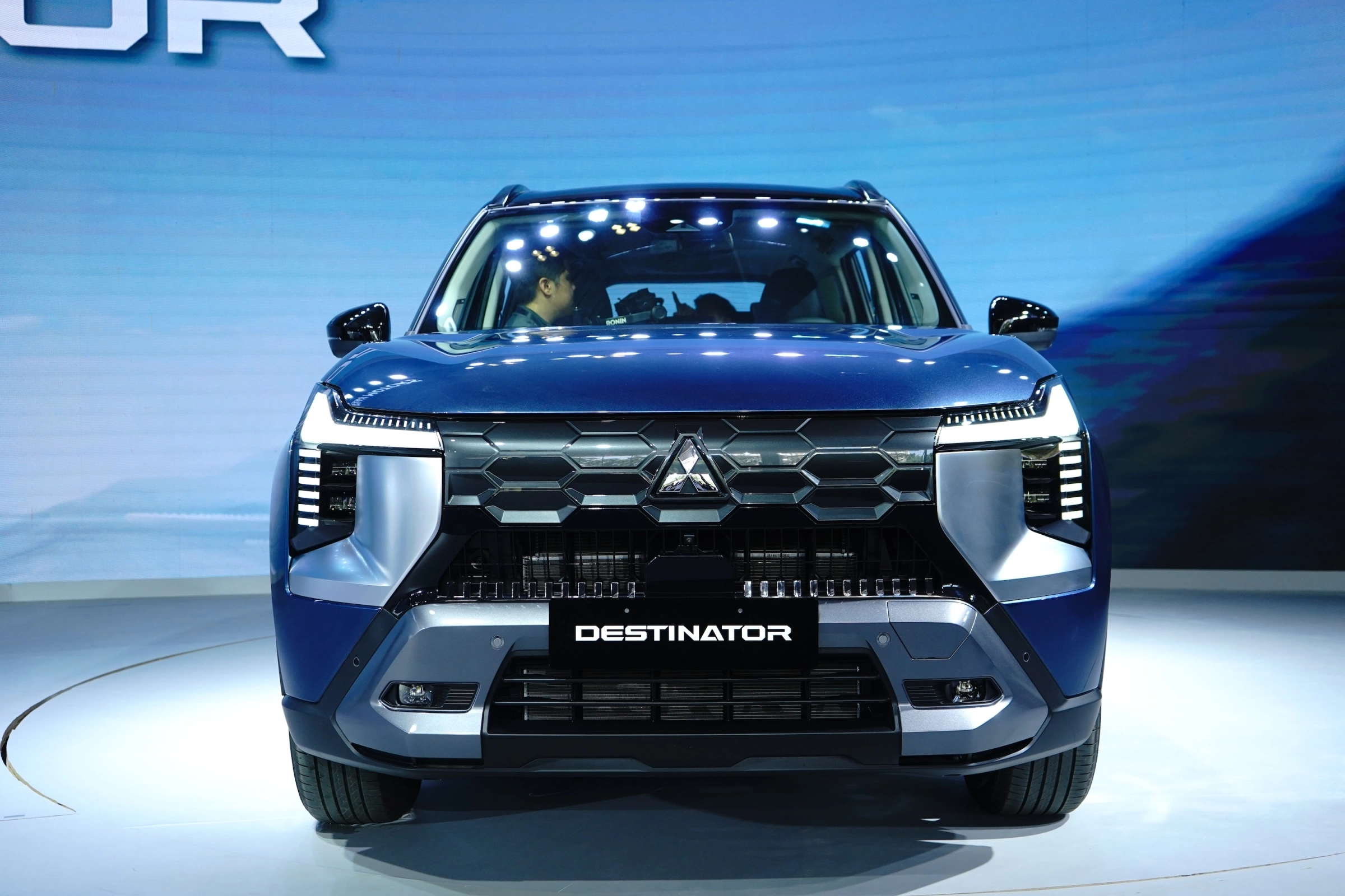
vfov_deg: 33.4
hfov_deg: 48.5
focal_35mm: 40
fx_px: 1494
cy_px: 448
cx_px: 672
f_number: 4
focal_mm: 40
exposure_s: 1/320
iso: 800
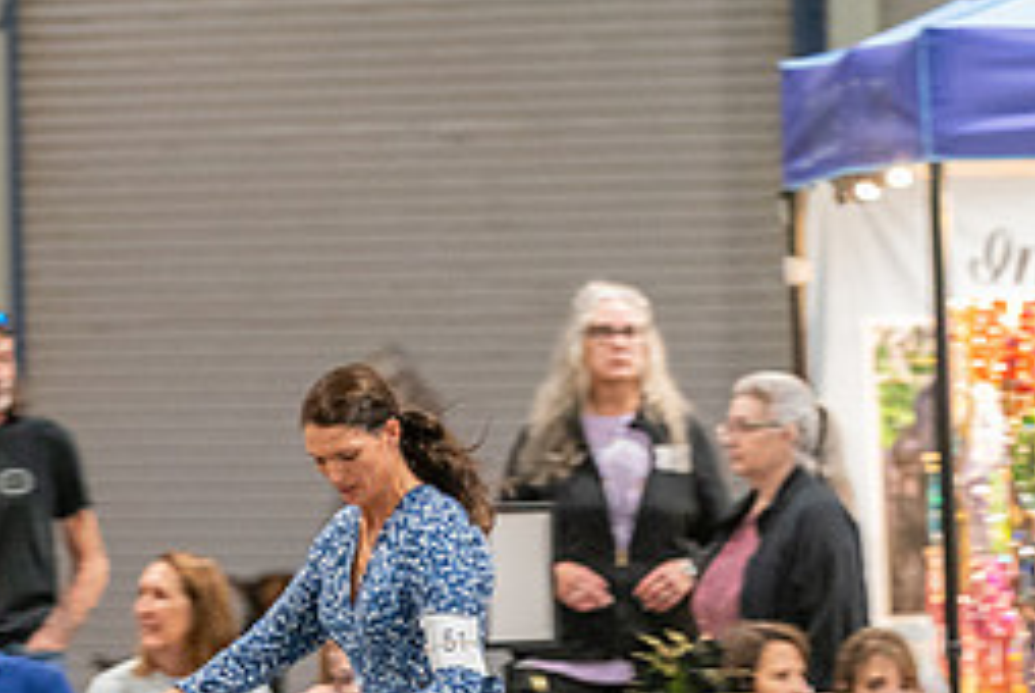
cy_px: 679
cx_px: 151
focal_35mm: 408
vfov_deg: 3.4
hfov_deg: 5.0
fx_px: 11743
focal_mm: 179
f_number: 2.8
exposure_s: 1/250
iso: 6400
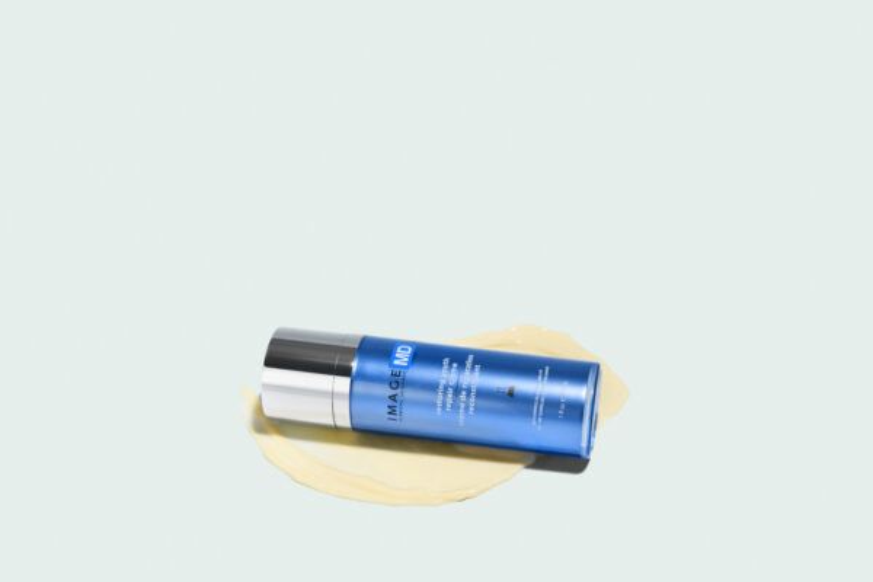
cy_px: 291
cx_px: 436
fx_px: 1212
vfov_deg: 27.0
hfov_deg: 39.6
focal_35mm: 50
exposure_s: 1/250
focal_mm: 50
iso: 100
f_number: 16
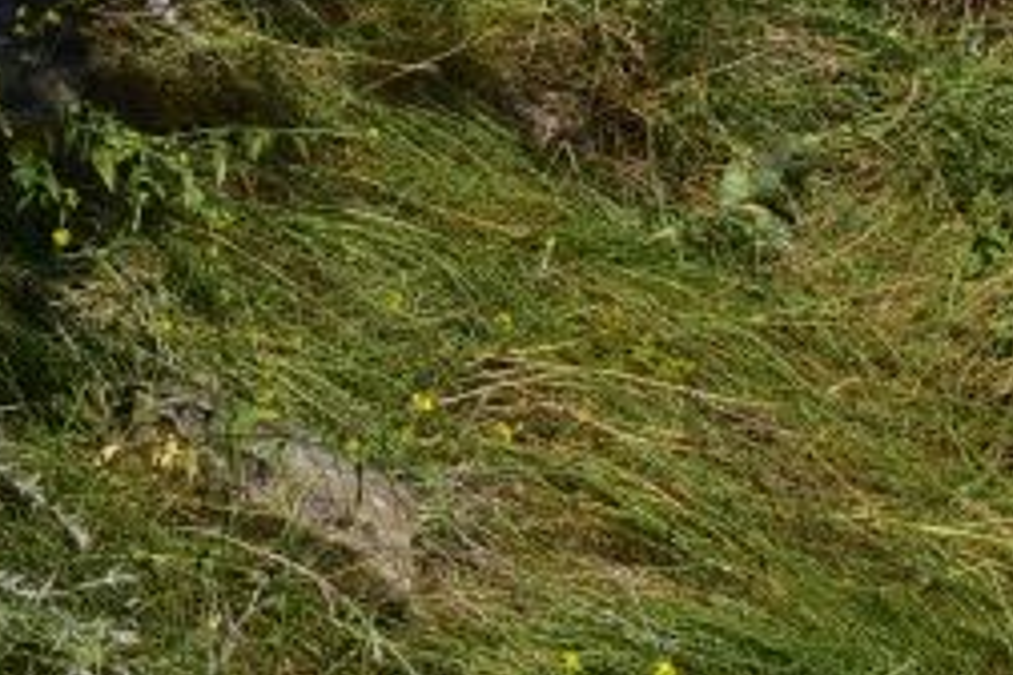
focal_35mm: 160
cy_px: -1051
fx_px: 4502
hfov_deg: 12.8
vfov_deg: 7.8
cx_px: 490
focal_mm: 31
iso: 160
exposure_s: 1/100
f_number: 20
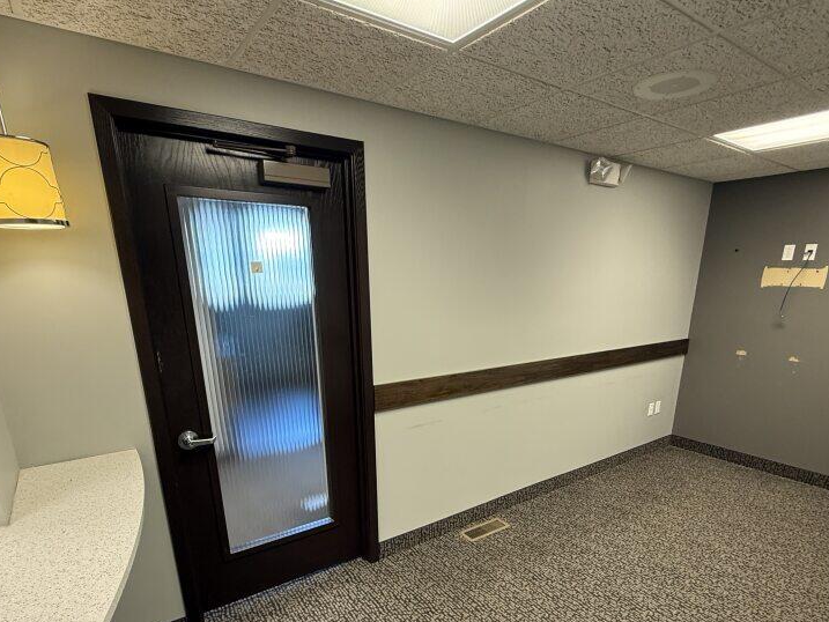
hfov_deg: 81.7
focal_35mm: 20
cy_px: 425
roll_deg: +0.0
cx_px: 430
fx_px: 479
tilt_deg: -17.5
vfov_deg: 63.9
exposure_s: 1/60
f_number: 2.2
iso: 200
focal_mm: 2.22
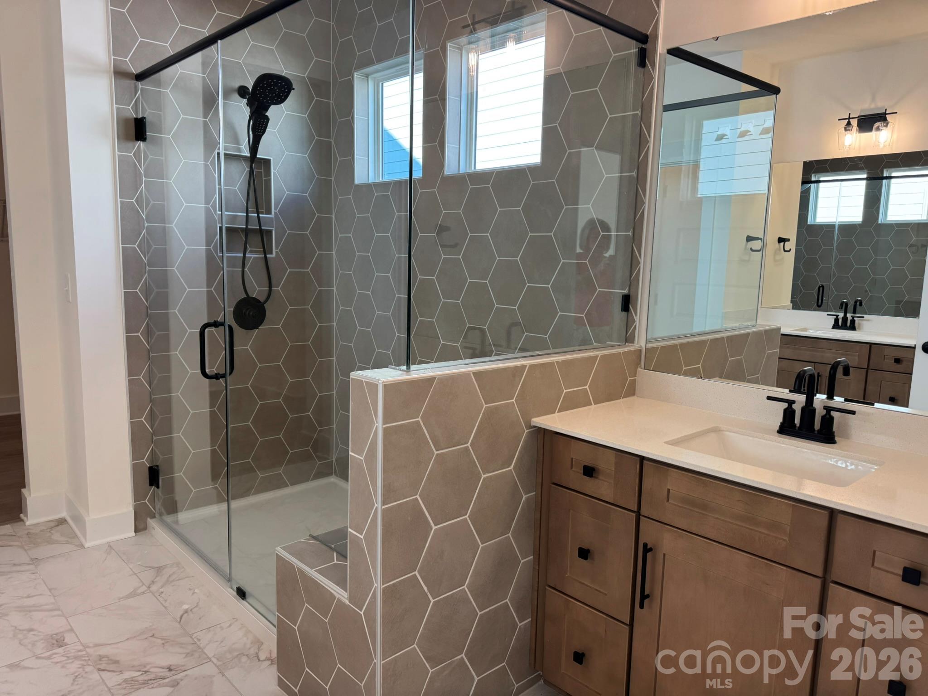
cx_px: 464
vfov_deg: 56.8
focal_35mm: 24
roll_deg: -1.9
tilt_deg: -8.6
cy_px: 348
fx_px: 643
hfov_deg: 71.6
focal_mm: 6.76
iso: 80
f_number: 1.78
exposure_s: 1/120
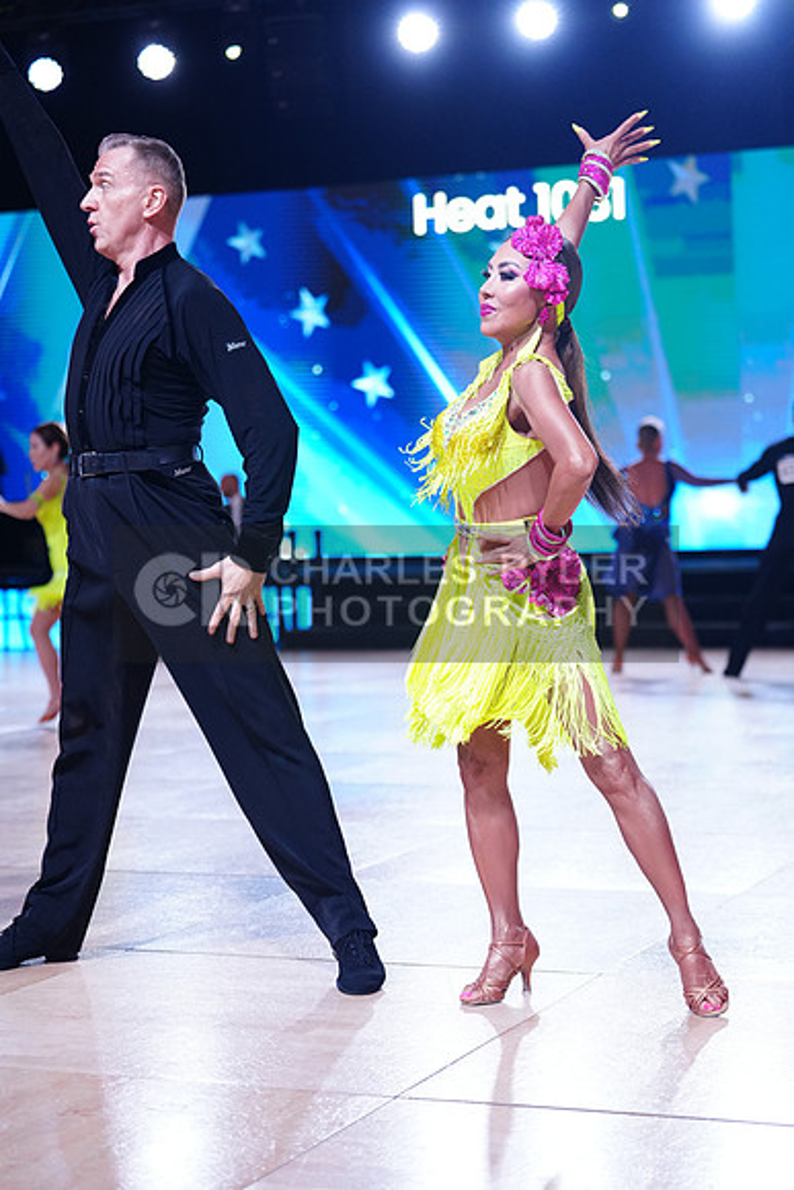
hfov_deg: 19.5
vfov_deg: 28.8
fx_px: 2314
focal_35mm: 70
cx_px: 397
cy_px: 595
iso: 1250
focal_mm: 70
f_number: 2.8
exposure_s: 1/640
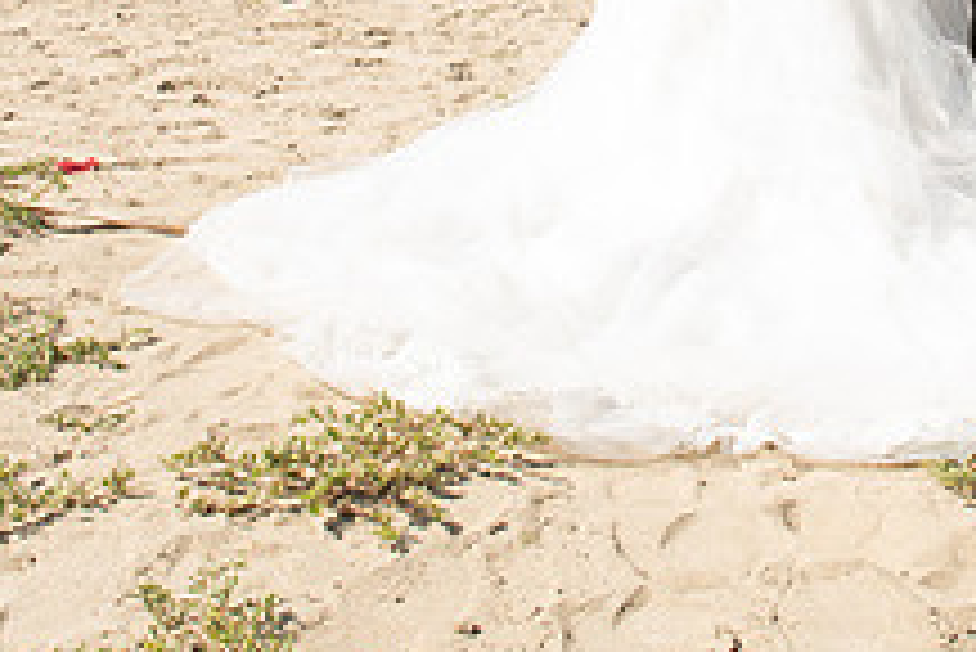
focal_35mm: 64
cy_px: -187
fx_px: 1736
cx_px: 823
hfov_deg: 30.4
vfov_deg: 19.7
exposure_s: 1/200
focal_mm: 24
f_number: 11
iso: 200
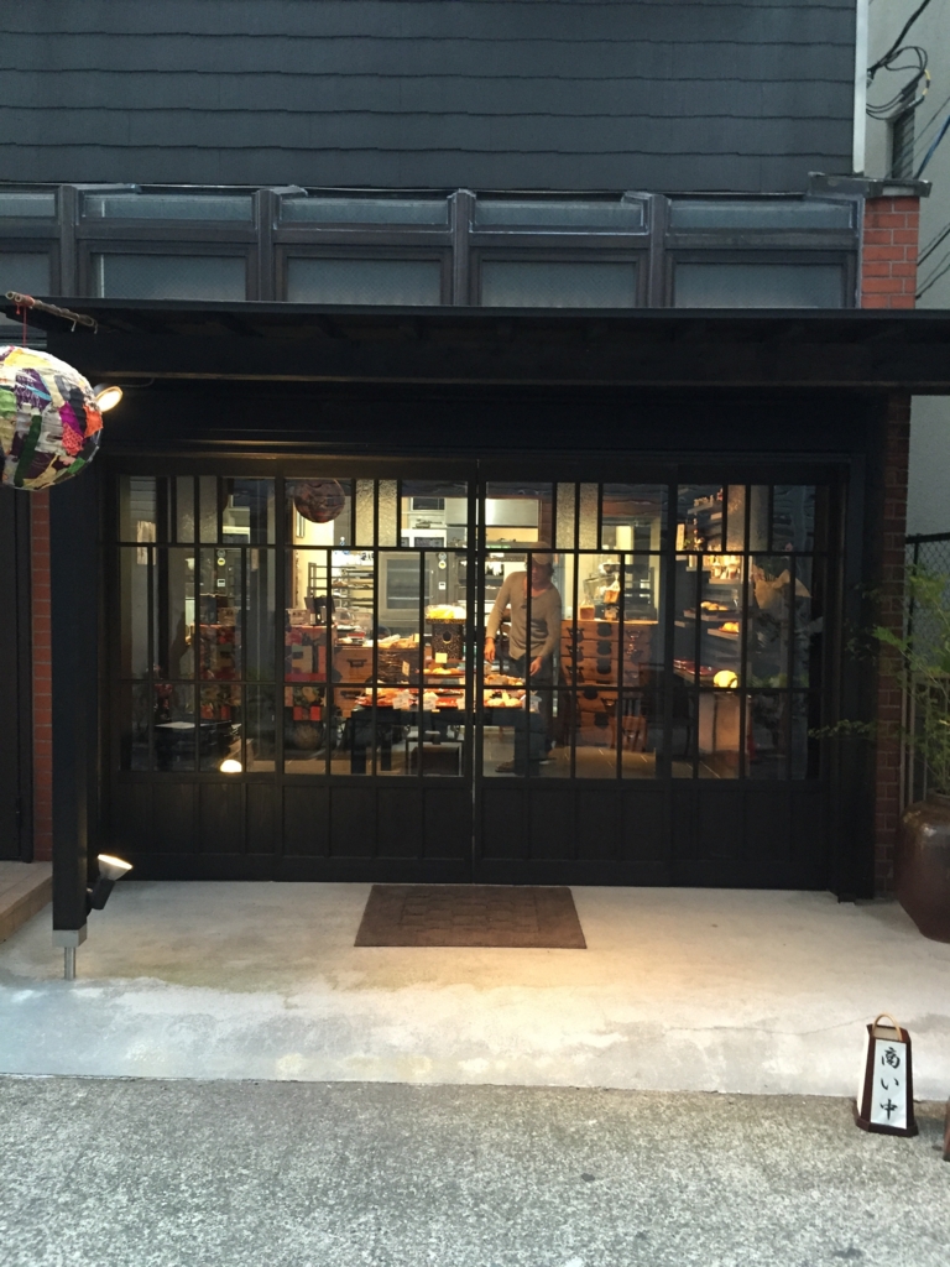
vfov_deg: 61.7
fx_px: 1061
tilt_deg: -2.5
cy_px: 634
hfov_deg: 48.2
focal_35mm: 29
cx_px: 475
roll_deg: -0.9
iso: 160
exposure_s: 1/30
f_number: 2.2
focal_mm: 4.15
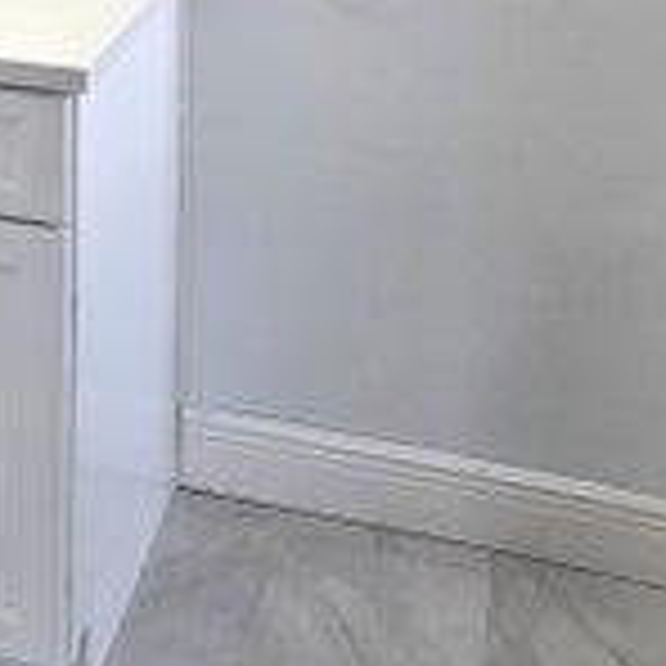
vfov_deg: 23.3
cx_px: 81
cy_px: -184
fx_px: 1437
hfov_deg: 25.4
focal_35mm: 66
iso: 40
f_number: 1.7
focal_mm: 6.3
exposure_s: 1/120
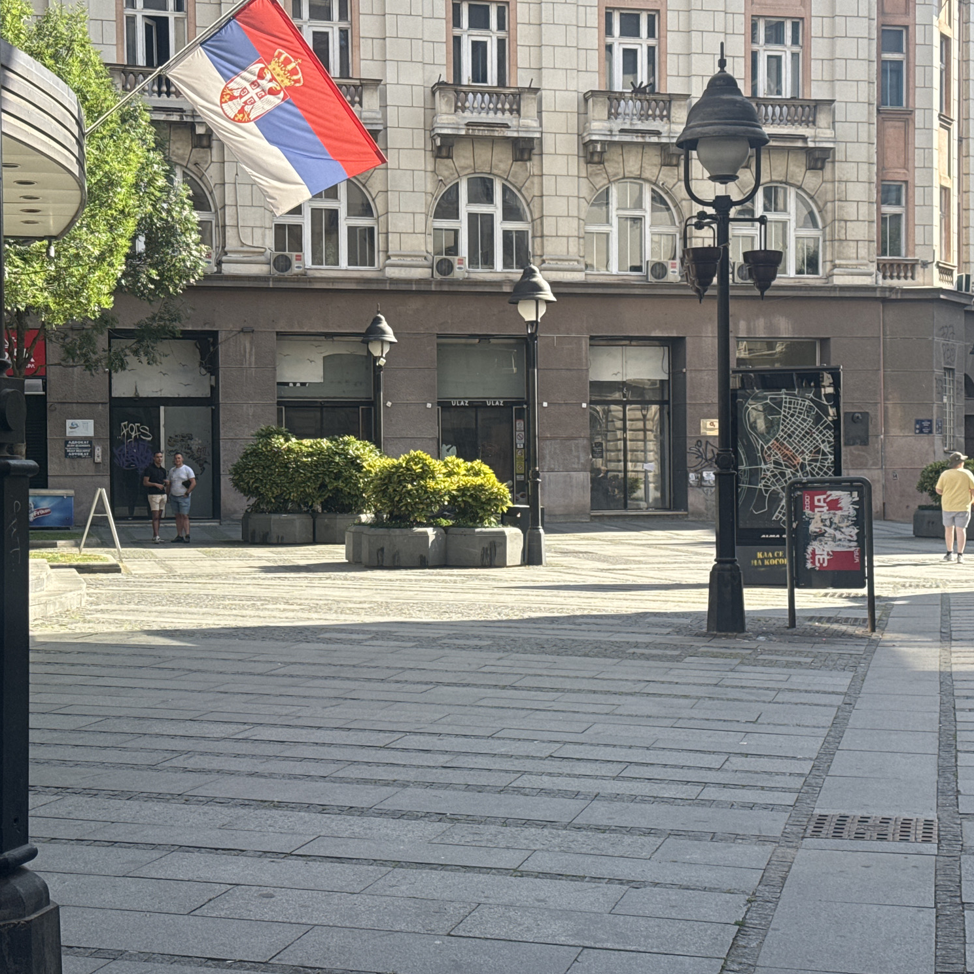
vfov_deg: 30.0
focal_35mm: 57
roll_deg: +0.4
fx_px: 1815
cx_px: 502
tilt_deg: +0.1
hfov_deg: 30.0
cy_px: 485
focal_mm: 6.76
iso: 64
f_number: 1.78
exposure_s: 1/1152
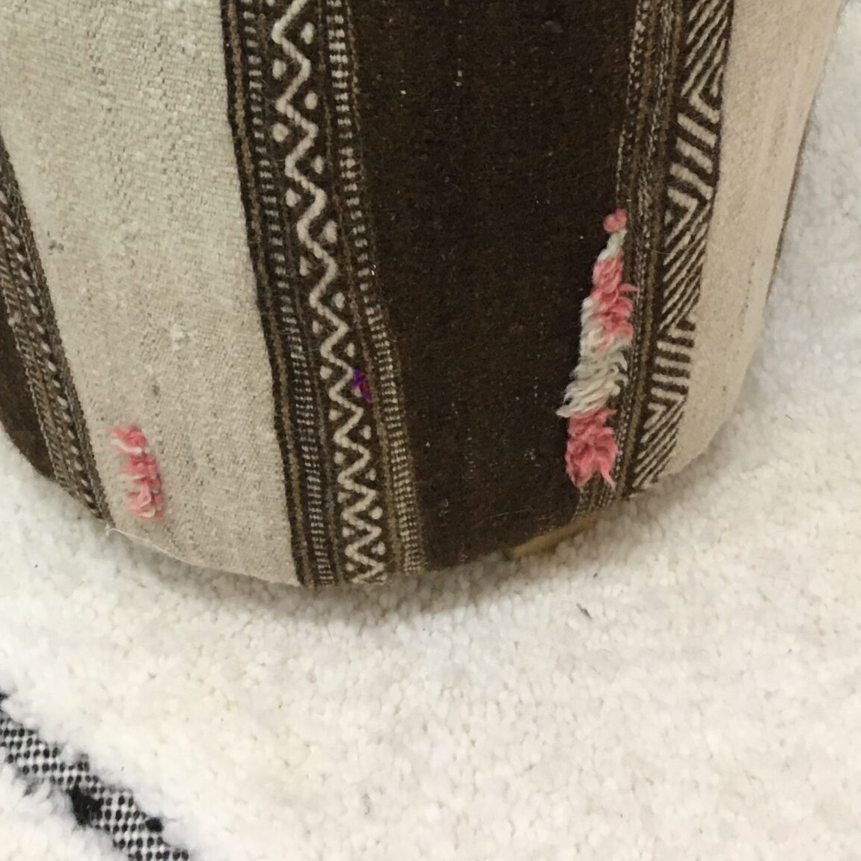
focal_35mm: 57
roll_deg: +2.2
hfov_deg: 30.0
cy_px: -59
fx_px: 1604
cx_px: 340
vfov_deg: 27.7
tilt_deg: -36.2
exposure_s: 1/33
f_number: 2.2
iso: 125
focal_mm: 4.15
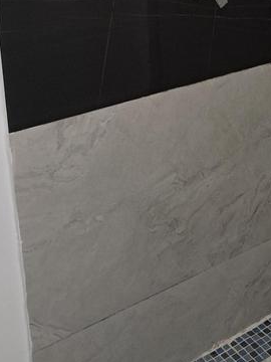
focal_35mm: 60
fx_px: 626
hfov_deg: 24.1
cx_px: 208
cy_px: 27
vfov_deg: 30.6
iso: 500
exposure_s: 1/60
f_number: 1.8
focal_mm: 4
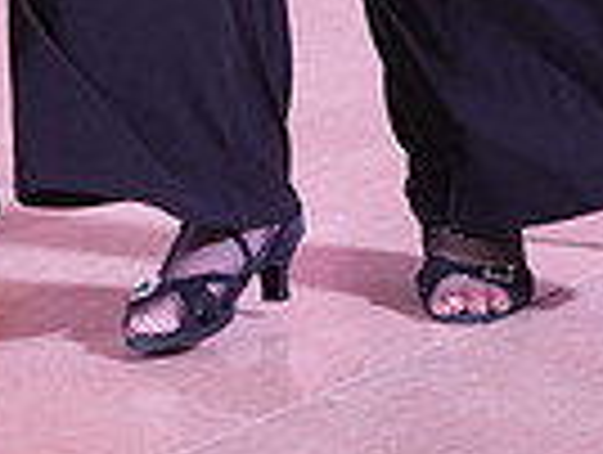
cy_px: -643
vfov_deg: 3.8
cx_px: -133
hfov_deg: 5.2
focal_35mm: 382
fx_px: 6666
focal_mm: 92
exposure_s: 1/250
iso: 2000
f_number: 4
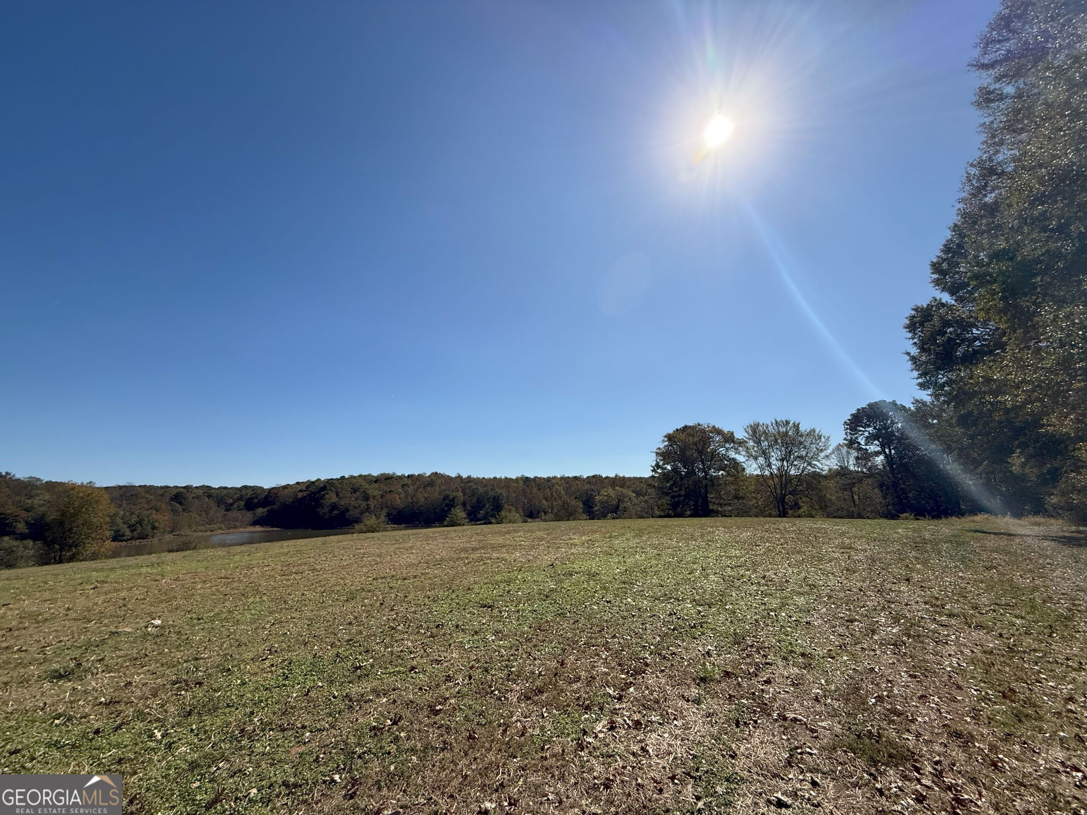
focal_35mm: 14
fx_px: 440
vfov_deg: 85.7
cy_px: 408
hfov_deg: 102.1
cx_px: 544
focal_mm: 2.22
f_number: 2.2
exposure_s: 1/4425
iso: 50
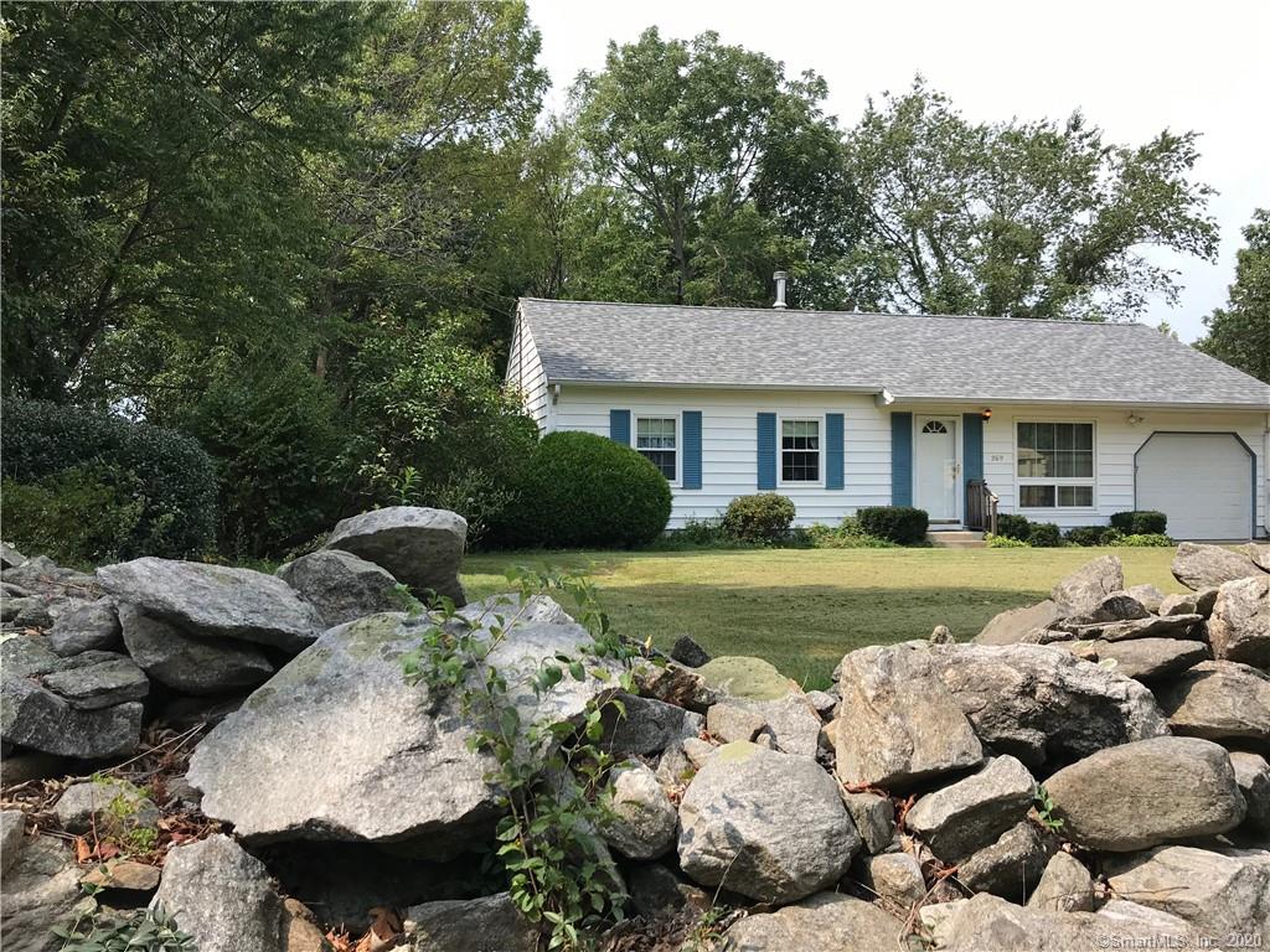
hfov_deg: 63.4
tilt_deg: +1.5
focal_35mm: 28
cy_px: 476
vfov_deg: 49.7
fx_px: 1027
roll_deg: +0.4
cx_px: 635
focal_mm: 3.99
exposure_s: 1/1408
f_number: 1.8
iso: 20
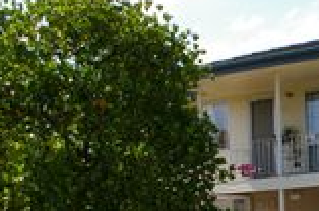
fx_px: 875
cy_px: 222
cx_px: 339
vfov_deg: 13.5
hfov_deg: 19.9
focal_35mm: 99
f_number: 9.5
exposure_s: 1/180
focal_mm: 22
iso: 200
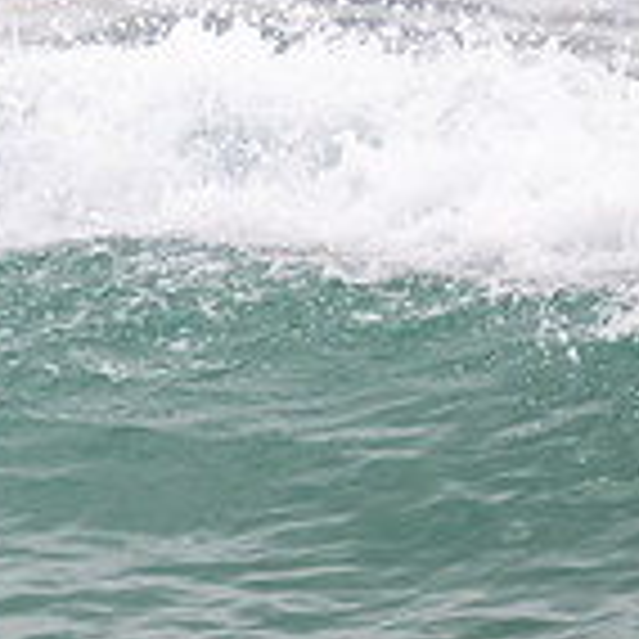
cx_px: -449
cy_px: 106
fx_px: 70256
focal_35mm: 3364
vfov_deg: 0.5
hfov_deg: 0.5
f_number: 11
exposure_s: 1/2000
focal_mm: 800
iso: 1250
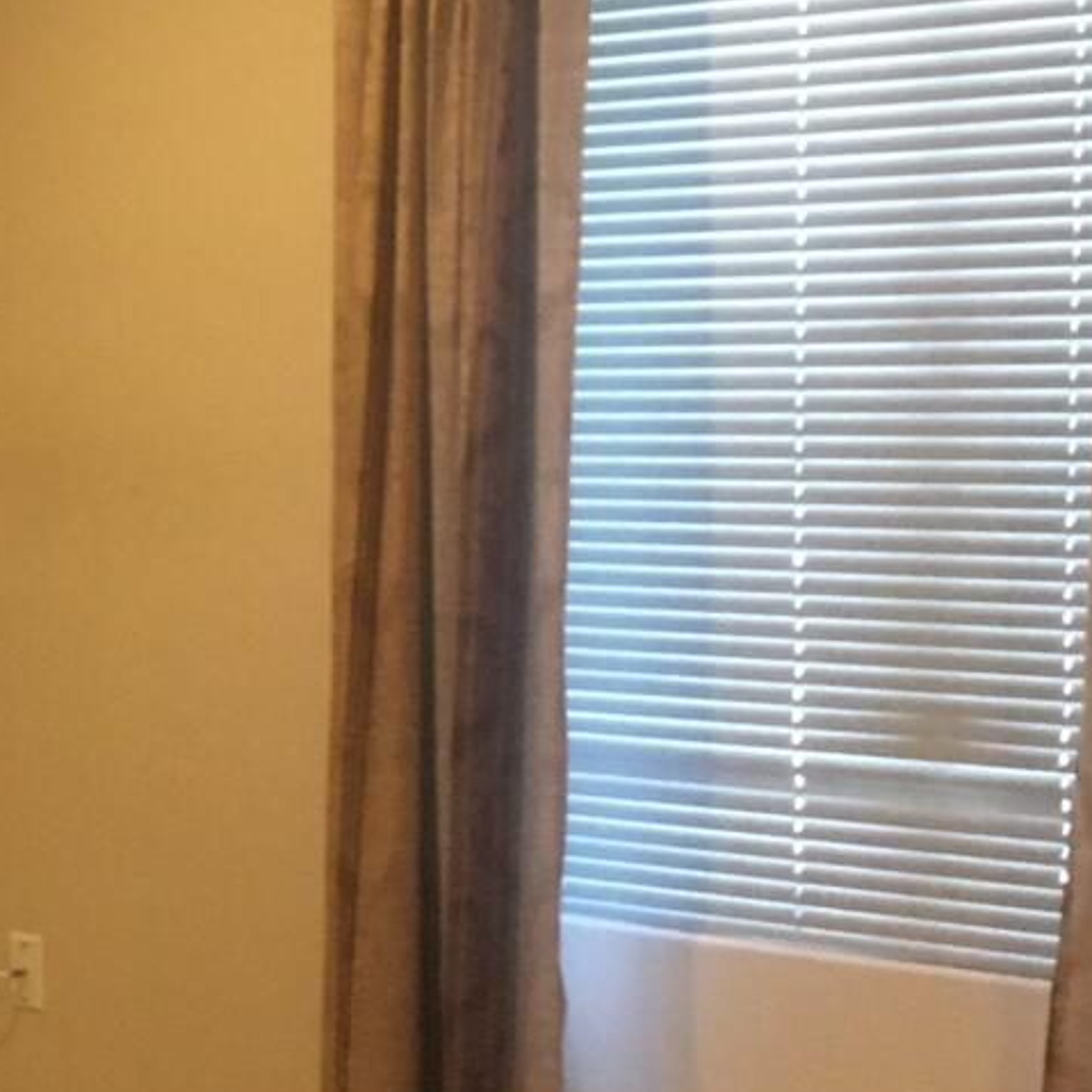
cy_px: 996
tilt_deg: -8.8
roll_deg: -1.1
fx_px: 3819
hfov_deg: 15.3
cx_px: -457
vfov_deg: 16.1
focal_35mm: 107
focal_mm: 4.15
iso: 125
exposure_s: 1/30
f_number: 2.2
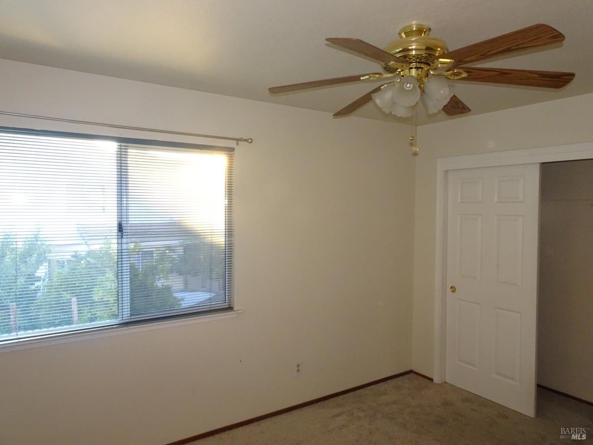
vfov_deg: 56.8
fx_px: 411
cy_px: 222
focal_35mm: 24
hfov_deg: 71.6
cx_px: 296
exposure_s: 1/30
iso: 500
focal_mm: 4.1
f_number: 3.5
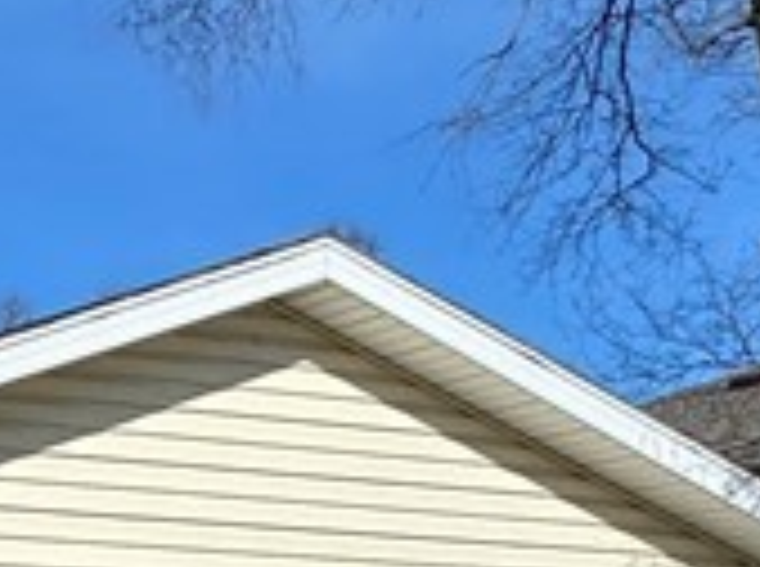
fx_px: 1862
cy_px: 670
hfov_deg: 16.1
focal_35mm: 85
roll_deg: -0.5
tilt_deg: +3.8
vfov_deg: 16.6
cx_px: -881
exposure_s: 1/4292
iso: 50
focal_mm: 2.22
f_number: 2.2
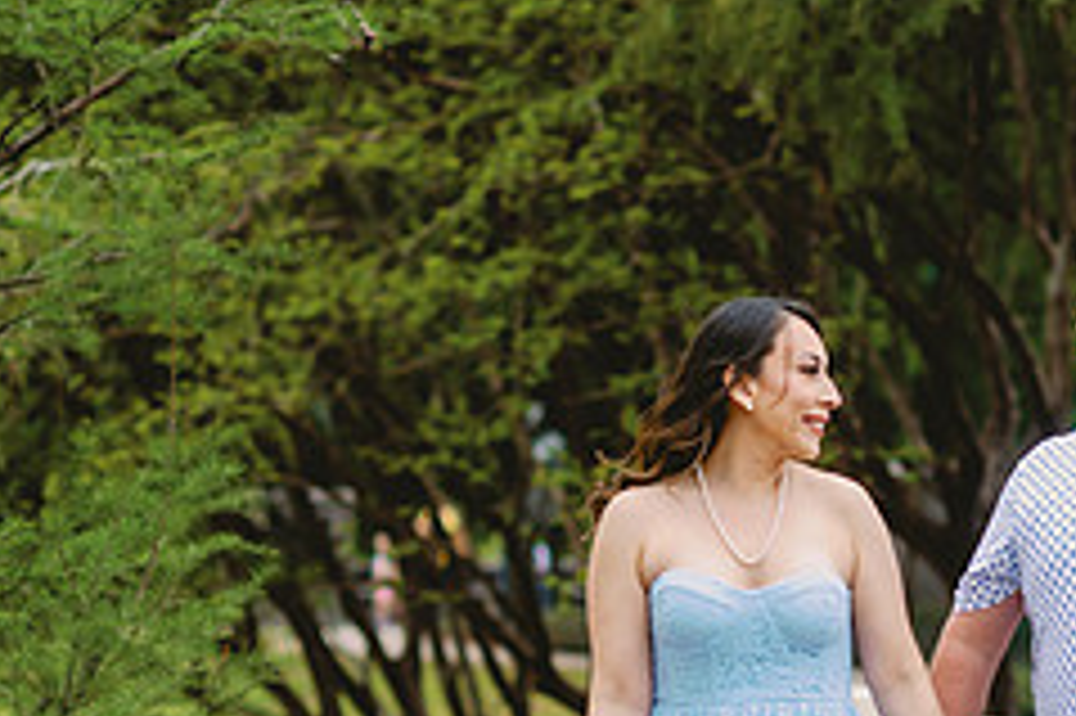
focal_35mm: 221
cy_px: 669
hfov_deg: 9.3
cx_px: 612
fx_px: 6601
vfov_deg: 6.2
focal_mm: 85
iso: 100
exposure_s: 1/500
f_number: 2.8
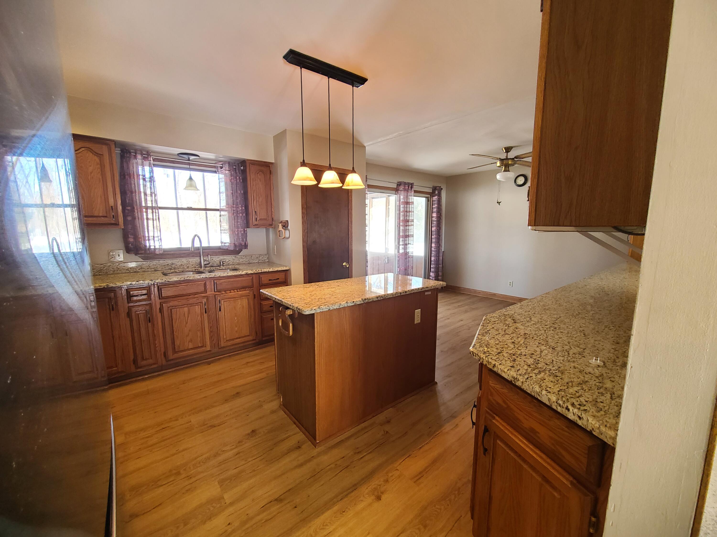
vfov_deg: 89.9
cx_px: 358
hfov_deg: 106.2
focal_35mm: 13
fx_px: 269
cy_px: 268
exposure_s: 1/60
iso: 320
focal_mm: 2.2
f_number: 2.2
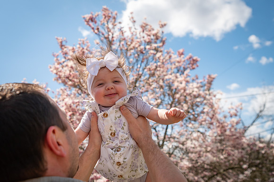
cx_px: 108
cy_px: 98
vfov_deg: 32.3
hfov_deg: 46.8
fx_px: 314
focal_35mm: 41
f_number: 3.5
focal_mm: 28
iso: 400
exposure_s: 1/8000
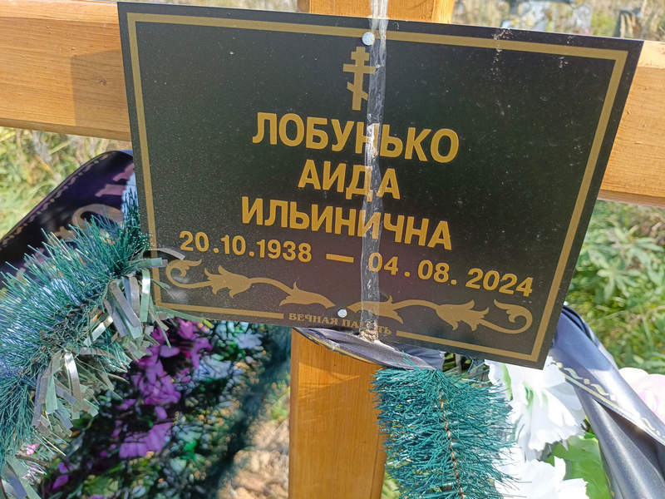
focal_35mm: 25
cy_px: 250
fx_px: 480
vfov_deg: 54.9
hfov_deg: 69.4
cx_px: 332
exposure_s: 1/272
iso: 112
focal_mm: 4.76
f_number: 1.69
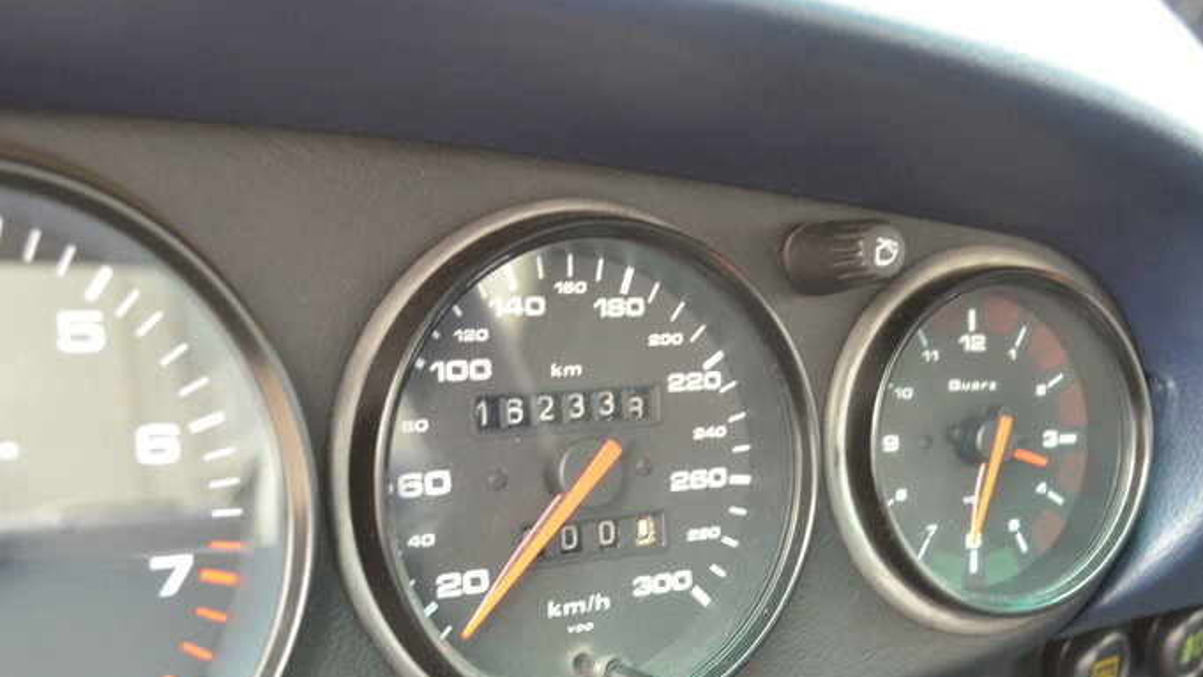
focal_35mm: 46
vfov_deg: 25.9
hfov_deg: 44.6
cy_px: 432
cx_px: 622
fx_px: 1467
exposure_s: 1/30
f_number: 4.2
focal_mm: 26
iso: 1400
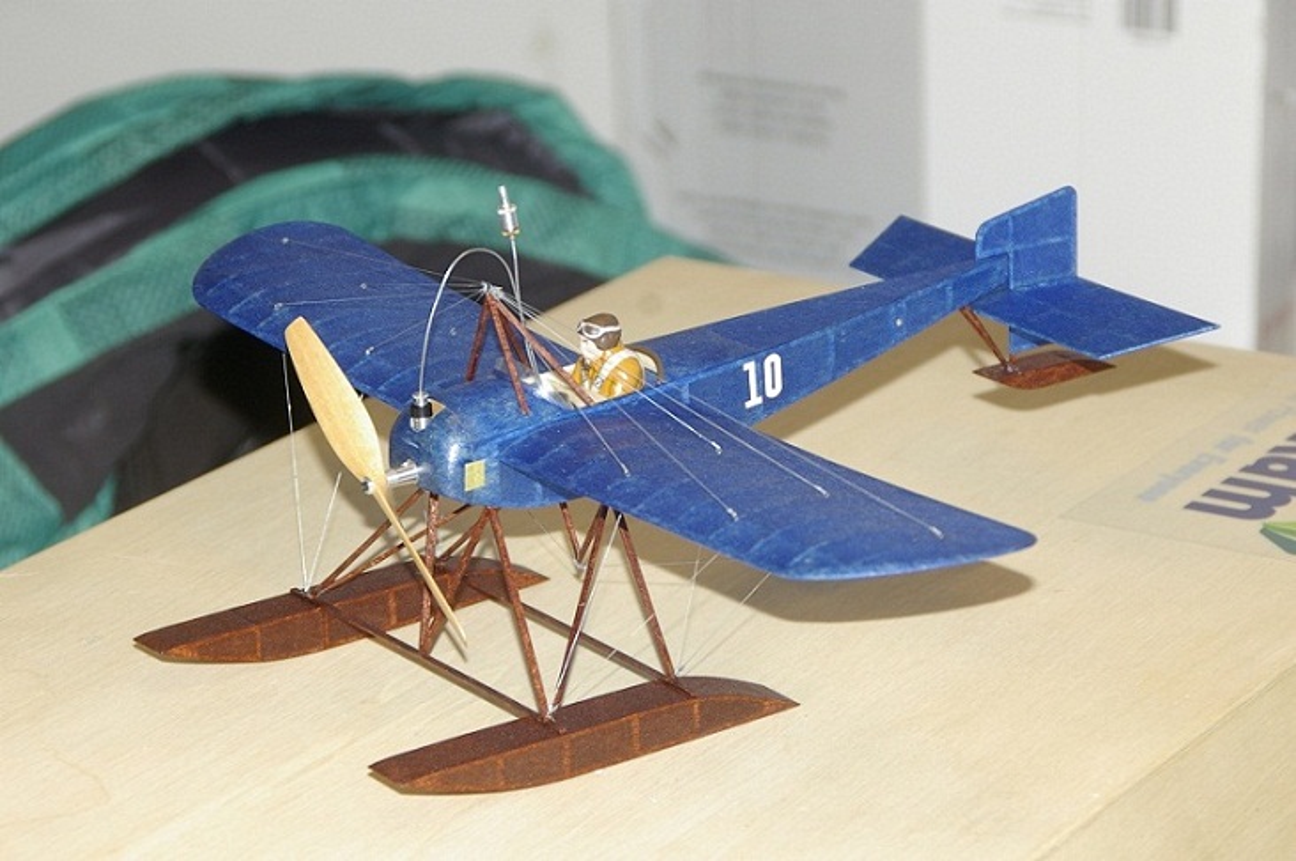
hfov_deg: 15.2
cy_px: 430
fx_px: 4854
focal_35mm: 135
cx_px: 648
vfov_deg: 10.1
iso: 400
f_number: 8
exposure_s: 1/125
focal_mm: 90
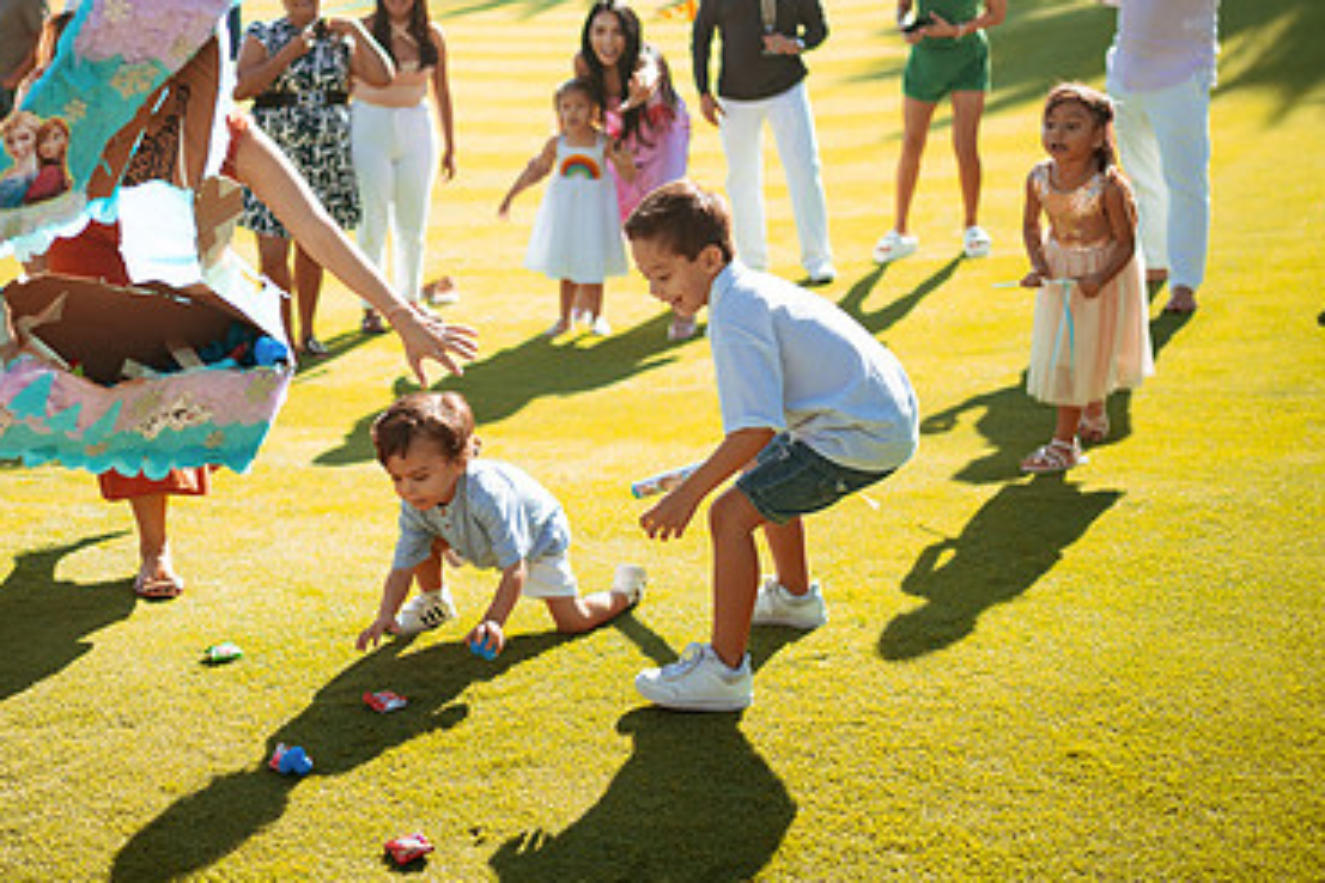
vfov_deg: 24.4
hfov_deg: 35.8
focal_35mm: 55
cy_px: 260
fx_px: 2024
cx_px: 420
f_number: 1.8
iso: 100
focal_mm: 35
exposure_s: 1/1600
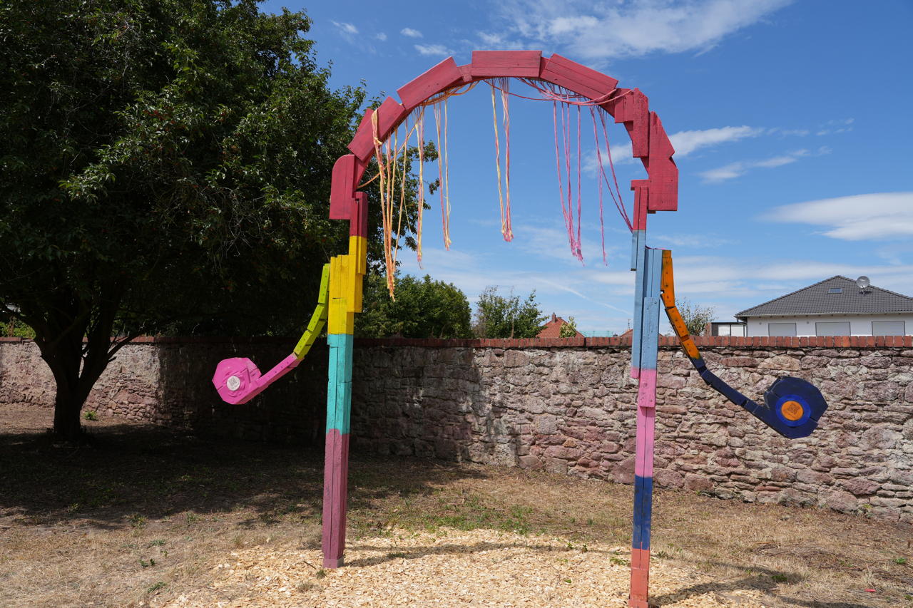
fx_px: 609
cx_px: 456
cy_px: 304
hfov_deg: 73.8
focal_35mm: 24
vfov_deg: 53.1
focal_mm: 16
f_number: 8
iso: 100
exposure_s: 1/400
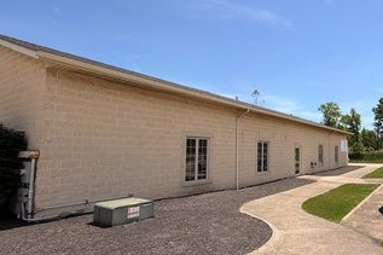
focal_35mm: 23
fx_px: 245
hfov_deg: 70.8
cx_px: 289
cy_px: 132
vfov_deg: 55.0
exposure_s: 1/985
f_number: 2.2
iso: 20
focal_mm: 2.22
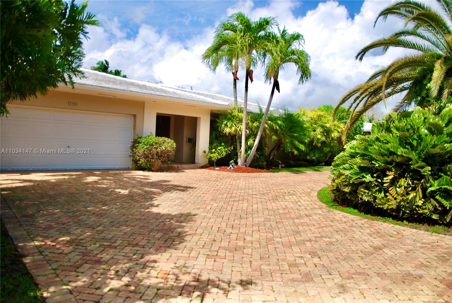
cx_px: 226
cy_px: 152
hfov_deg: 73.7
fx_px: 302
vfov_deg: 53.2
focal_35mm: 24
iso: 100
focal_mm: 16
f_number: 2.8
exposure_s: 1/2500
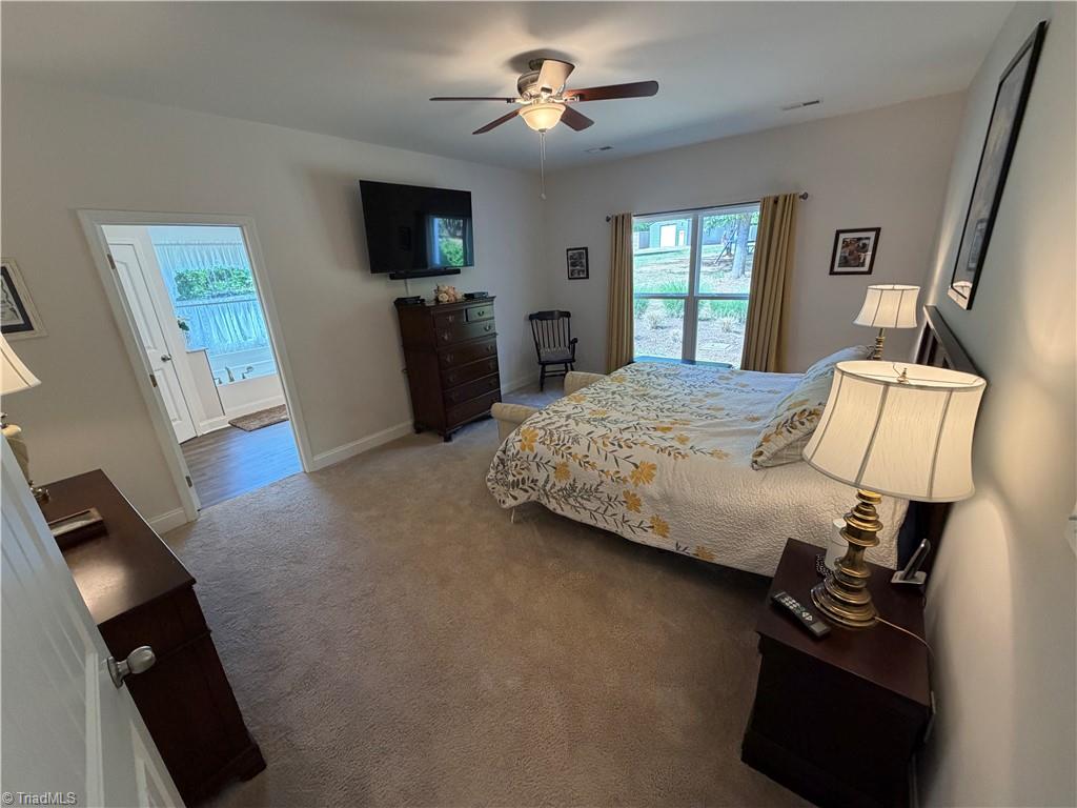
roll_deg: +3.1
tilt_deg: -18.7
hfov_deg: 102.1
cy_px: 404
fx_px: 436
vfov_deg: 85.7
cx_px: 538
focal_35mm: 14
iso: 250
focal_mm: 2.22
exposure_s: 1/120
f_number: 2.2
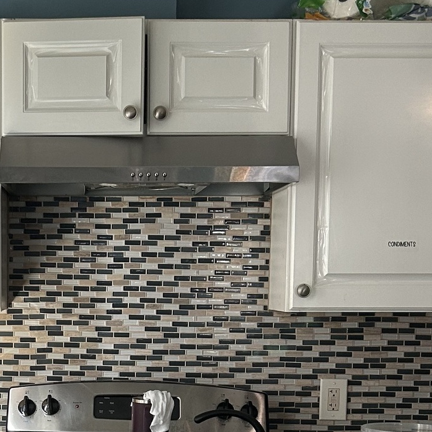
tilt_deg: -3.8
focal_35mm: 76
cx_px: 102
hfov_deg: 22.5
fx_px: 1073
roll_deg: -1.1
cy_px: 363
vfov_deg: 22.4
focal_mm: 5.7
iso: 100
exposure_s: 1/60
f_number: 1.5
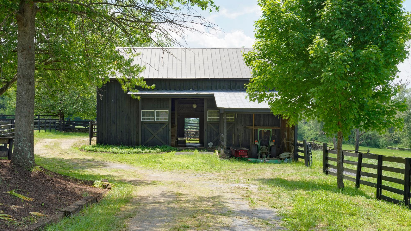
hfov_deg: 49.4
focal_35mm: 41
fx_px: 447
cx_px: 204
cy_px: 115
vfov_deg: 29.0
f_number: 11
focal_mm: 38
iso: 320
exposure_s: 1/60
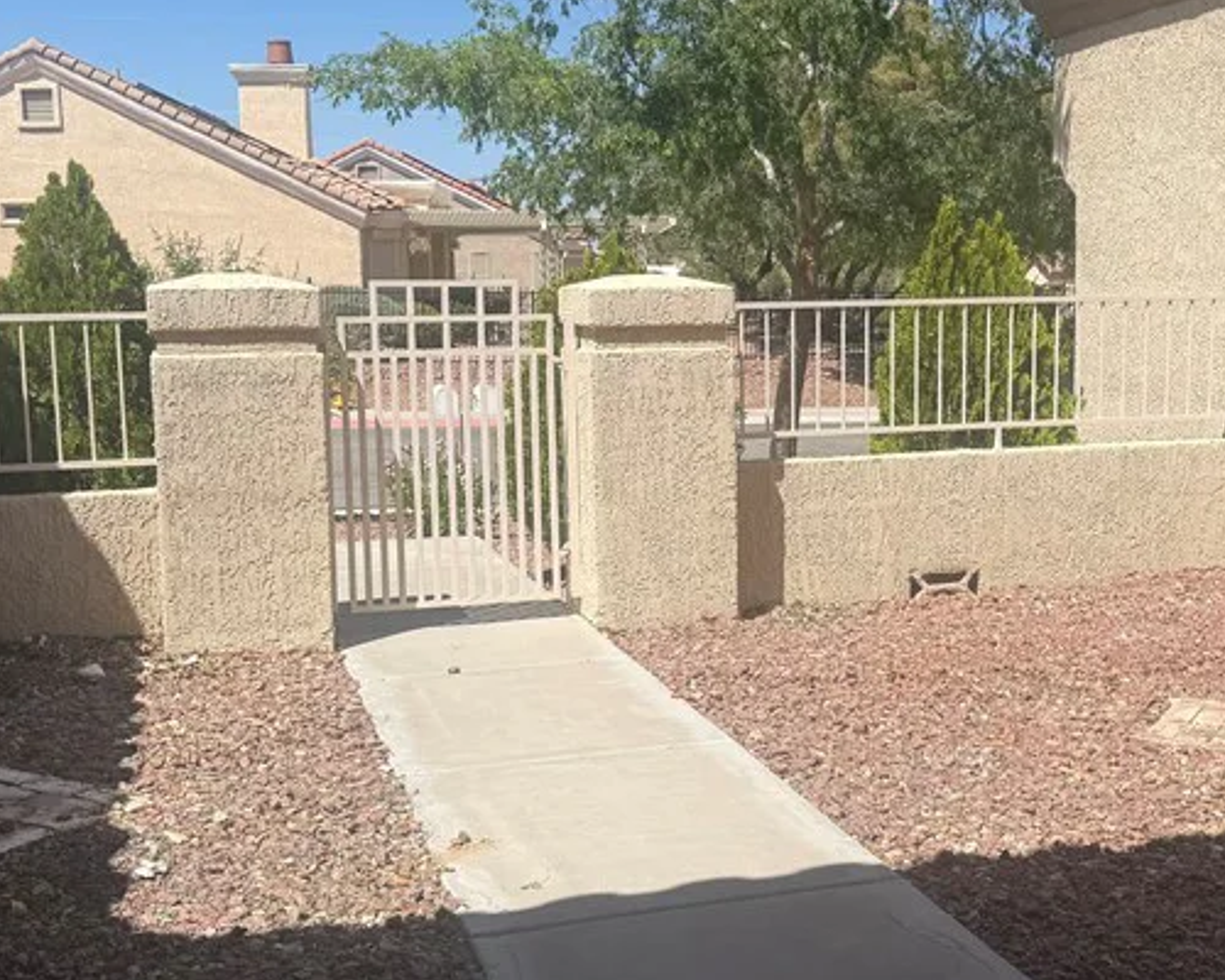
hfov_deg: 38.6
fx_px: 1740
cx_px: 735
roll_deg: +1.0
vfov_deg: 31.4
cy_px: 522
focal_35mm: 48
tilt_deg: -5.5
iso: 80
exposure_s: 1/5319
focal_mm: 6.76
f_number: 1.78
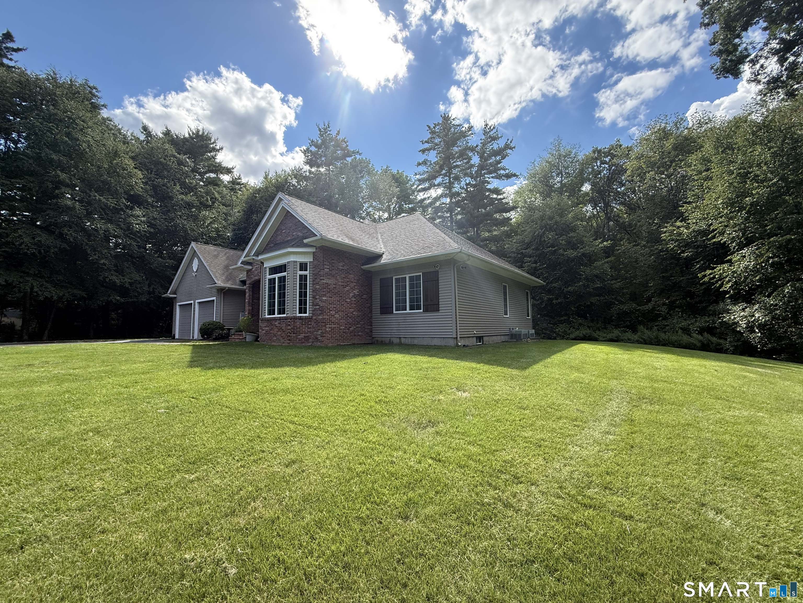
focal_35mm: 14
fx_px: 325
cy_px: 302
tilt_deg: +6.2
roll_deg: +0.5
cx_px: 402
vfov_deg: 85.7
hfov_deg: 102.1
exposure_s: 1/672
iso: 64
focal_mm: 2.22
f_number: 2.2
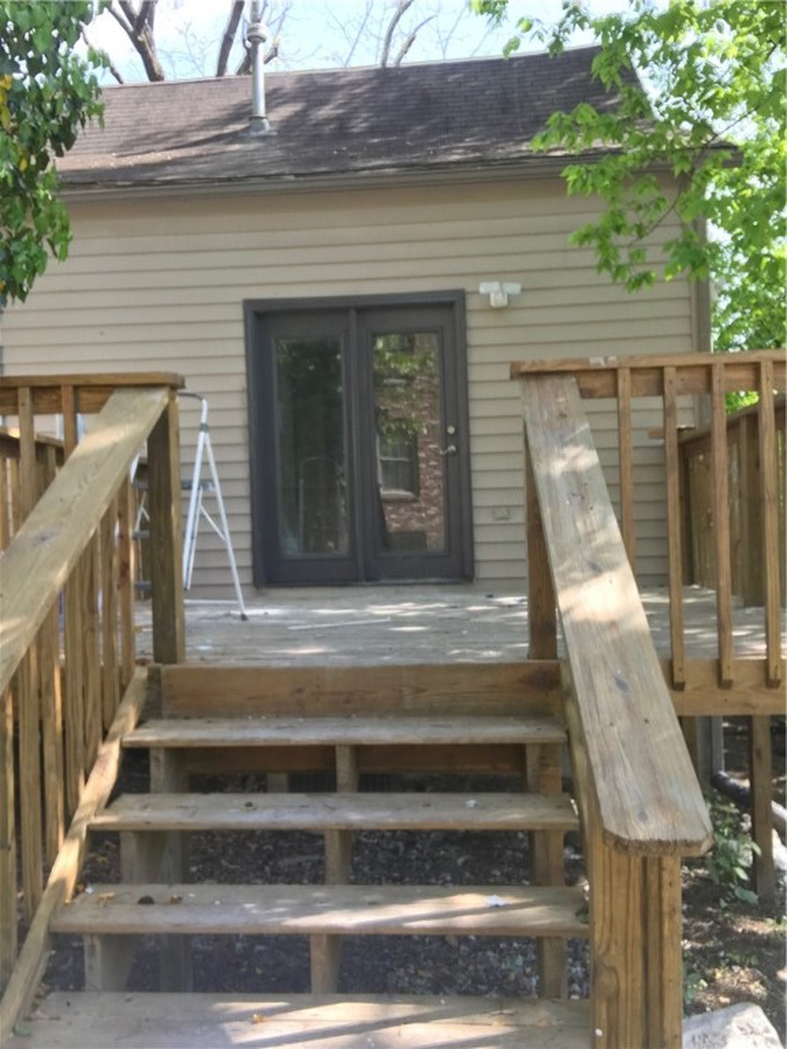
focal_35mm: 32
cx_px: 394
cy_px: 524
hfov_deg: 44.2
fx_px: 970
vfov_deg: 56.8
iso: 25
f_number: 2.2
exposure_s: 1/120
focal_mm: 2.87
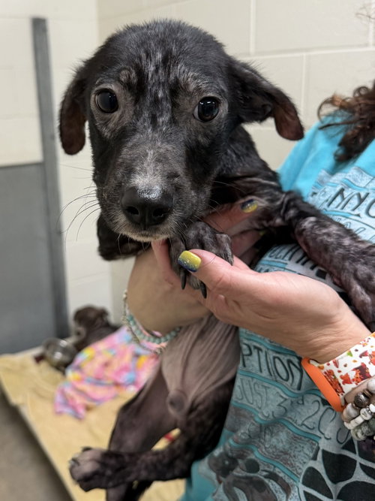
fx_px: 347
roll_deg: +0.5
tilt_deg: -15.0
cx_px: 188
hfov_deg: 56.8
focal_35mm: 24
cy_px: 250
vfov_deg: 71.6
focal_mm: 6.76
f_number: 1.78
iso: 200
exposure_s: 1/60
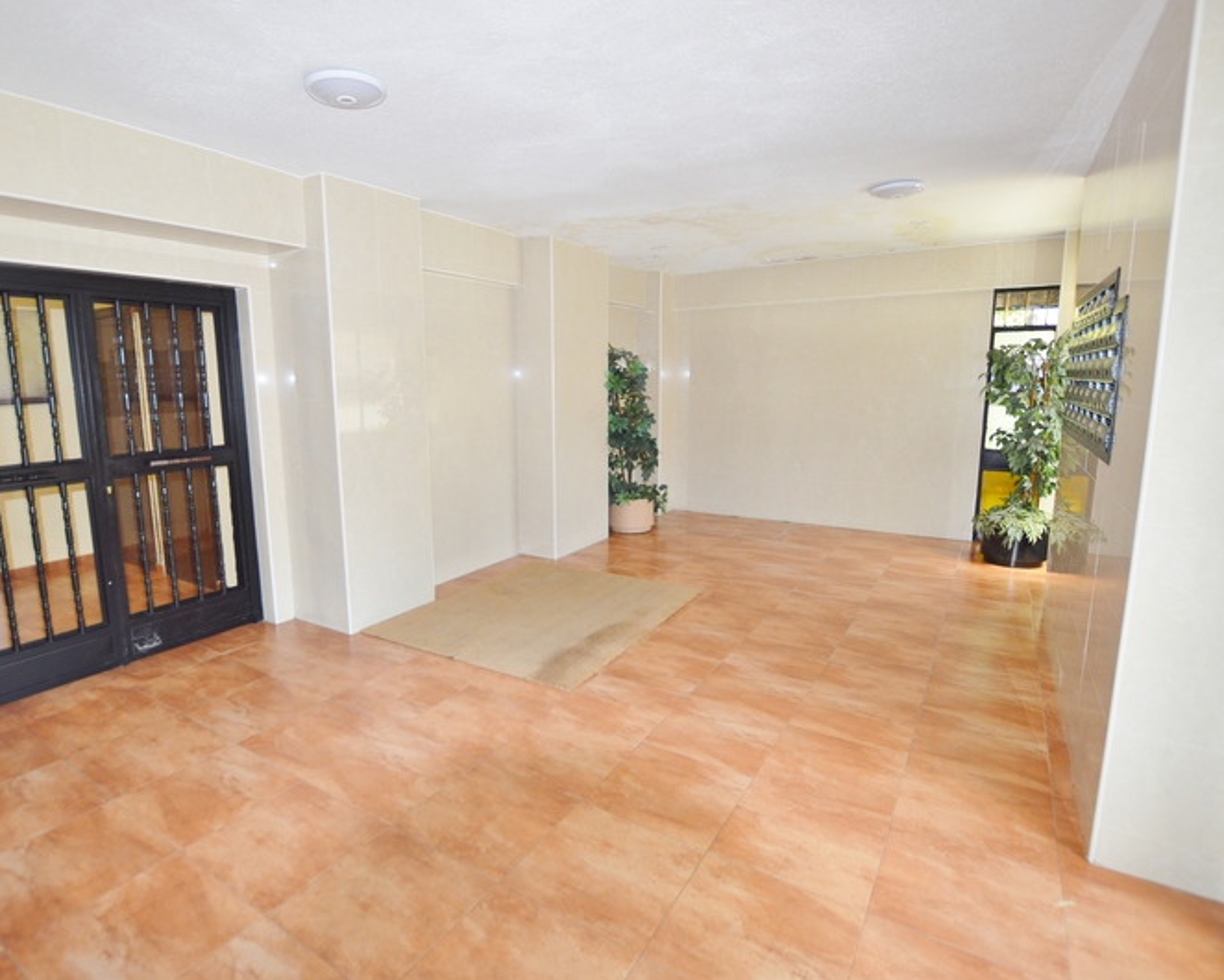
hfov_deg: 89.4
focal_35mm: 17
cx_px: 555
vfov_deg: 77.0
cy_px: 490
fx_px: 616
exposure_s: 1/60
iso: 400
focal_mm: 10
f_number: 4
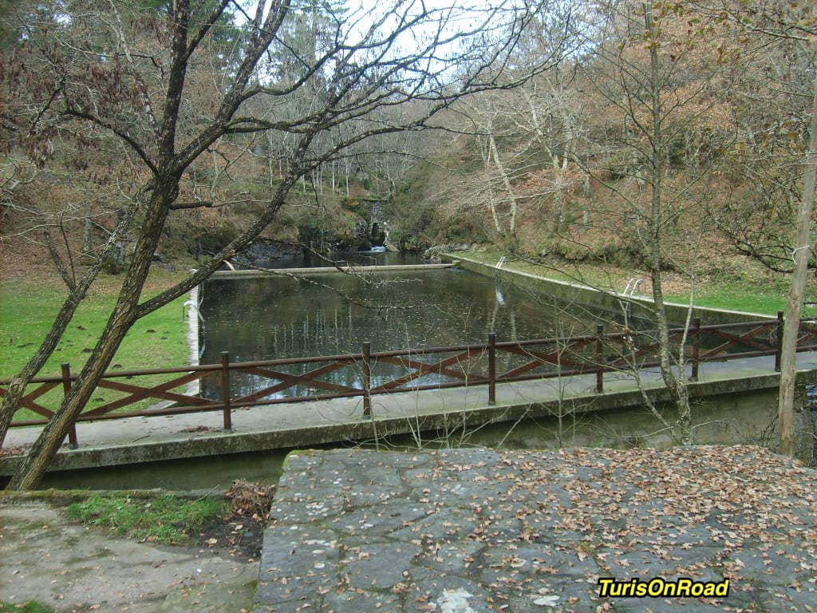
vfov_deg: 40.7
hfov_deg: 52.6
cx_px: 408
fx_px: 826
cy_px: 306
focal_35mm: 35
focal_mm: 5.8
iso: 50
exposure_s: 1/45
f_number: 2.8
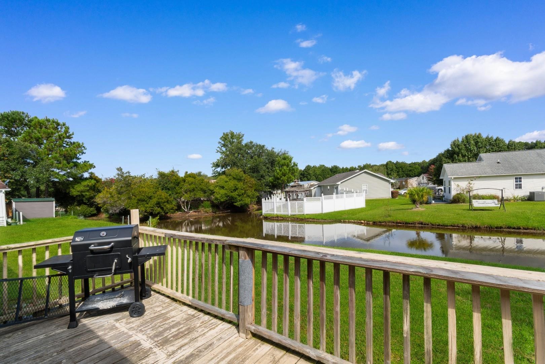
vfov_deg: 77.3
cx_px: 272
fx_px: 227
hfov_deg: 100.4
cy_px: 182
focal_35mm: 15
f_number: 8
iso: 100
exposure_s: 1/250
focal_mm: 10
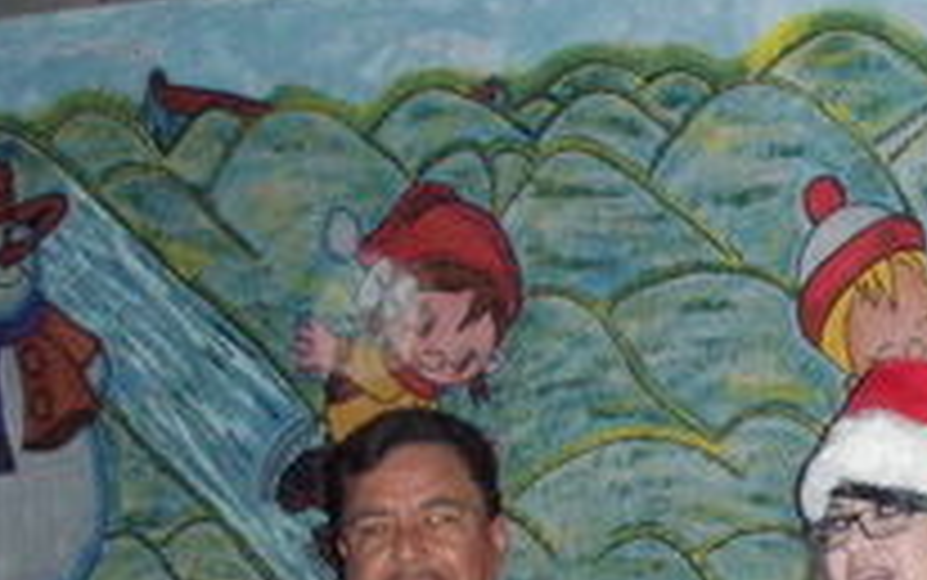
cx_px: 1210
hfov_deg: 15.8
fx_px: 3160
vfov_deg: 10.4
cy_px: 589
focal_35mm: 125
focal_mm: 6.7
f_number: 3.5
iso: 640
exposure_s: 1/30
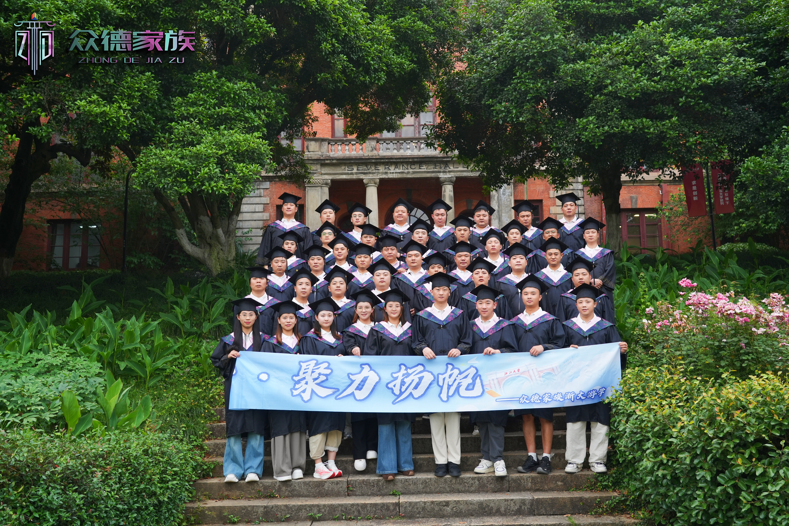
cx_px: 394
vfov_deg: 38.9
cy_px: 263
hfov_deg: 55.8
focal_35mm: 34
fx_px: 745
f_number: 5.6
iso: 400
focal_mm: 34
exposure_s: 1/200
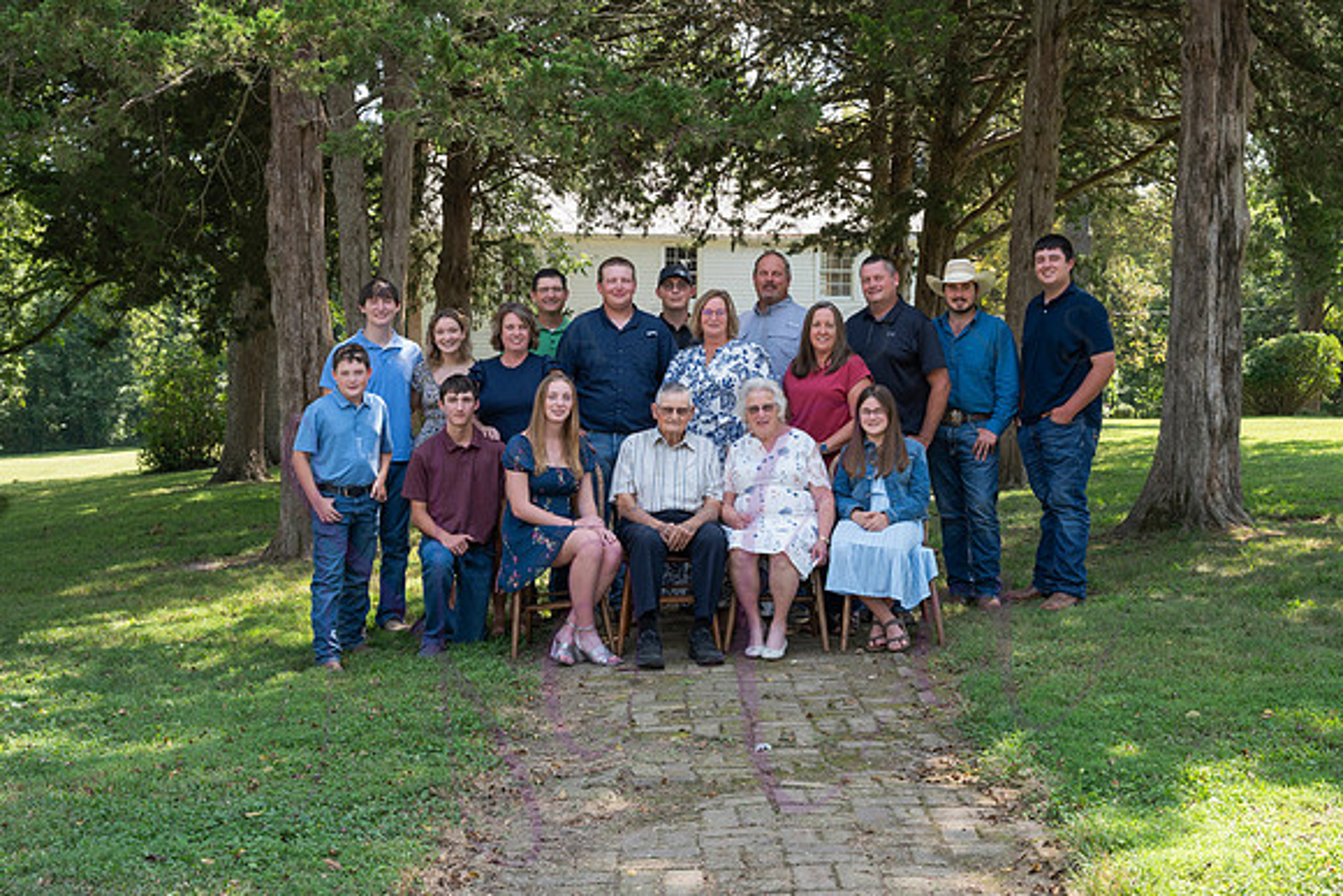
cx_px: 672
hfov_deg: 45.4
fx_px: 1604
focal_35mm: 43
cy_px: 448
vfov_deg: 31.2
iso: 400
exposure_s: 1/125
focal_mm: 43
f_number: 8
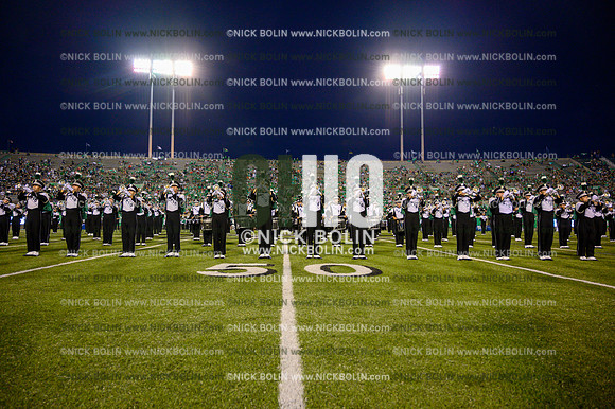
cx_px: 308
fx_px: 410
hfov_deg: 73.8
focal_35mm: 24
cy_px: 204
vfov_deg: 53.1
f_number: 4
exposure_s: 1/500
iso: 3200
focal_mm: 24
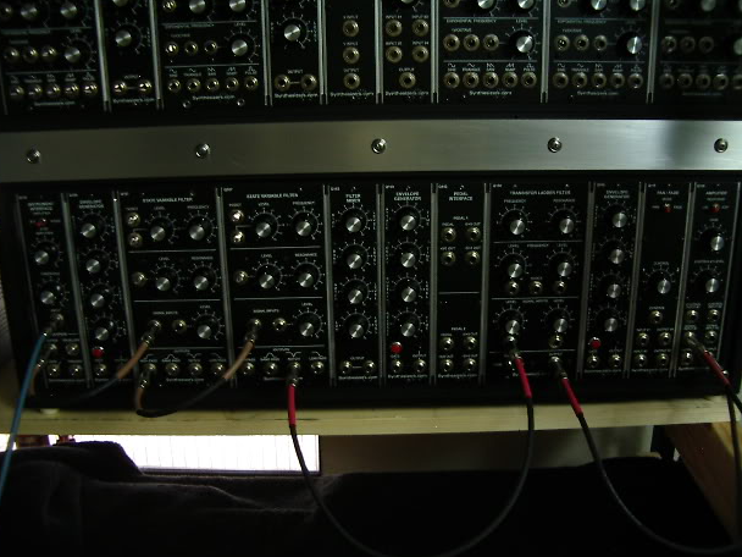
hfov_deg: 46.8
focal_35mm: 40
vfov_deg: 36.0
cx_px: 372
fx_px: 857
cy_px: 281
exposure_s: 1/4
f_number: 2.6
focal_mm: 5.8
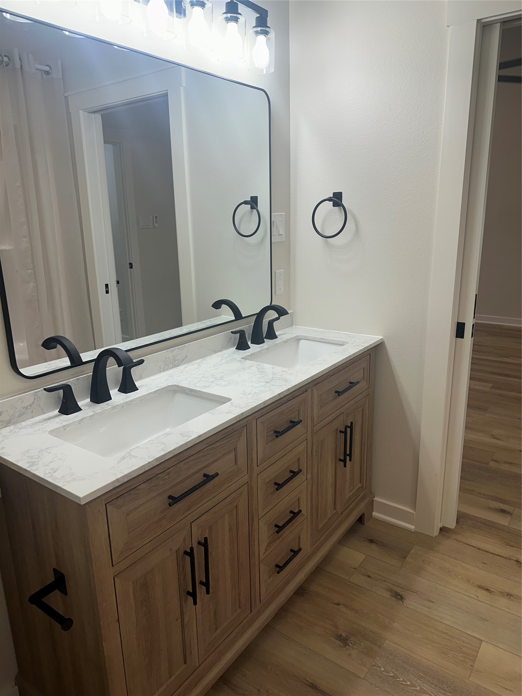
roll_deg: +1.4
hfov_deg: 56.8
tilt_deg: -13.6
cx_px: 261
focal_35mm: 24
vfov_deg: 71.6
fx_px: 483
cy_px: 348
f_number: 1.78
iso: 64
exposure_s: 1/120
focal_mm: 6.86
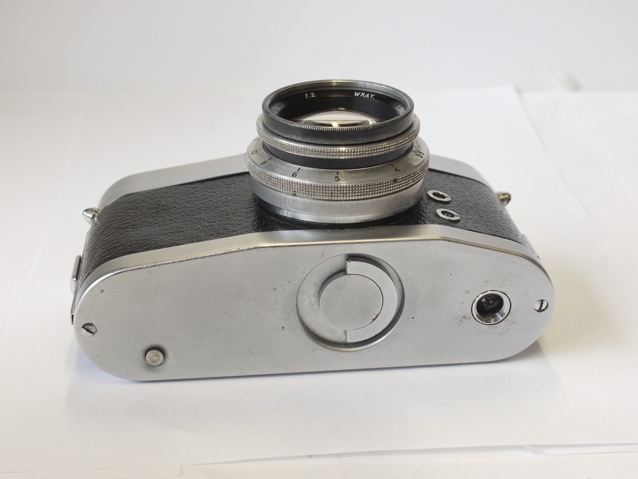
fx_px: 1106
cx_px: 319
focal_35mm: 60
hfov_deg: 32.2
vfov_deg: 24.4
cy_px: 240
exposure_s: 1/40
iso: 400
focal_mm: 30
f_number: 8
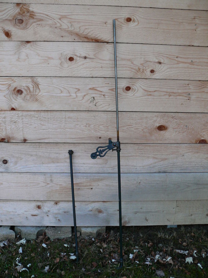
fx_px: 296
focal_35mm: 37
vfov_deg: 50.1
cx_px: 104
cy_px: 139
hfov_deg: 38.7
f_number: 2.8
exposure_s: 1/80
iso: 200
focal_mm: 7.8
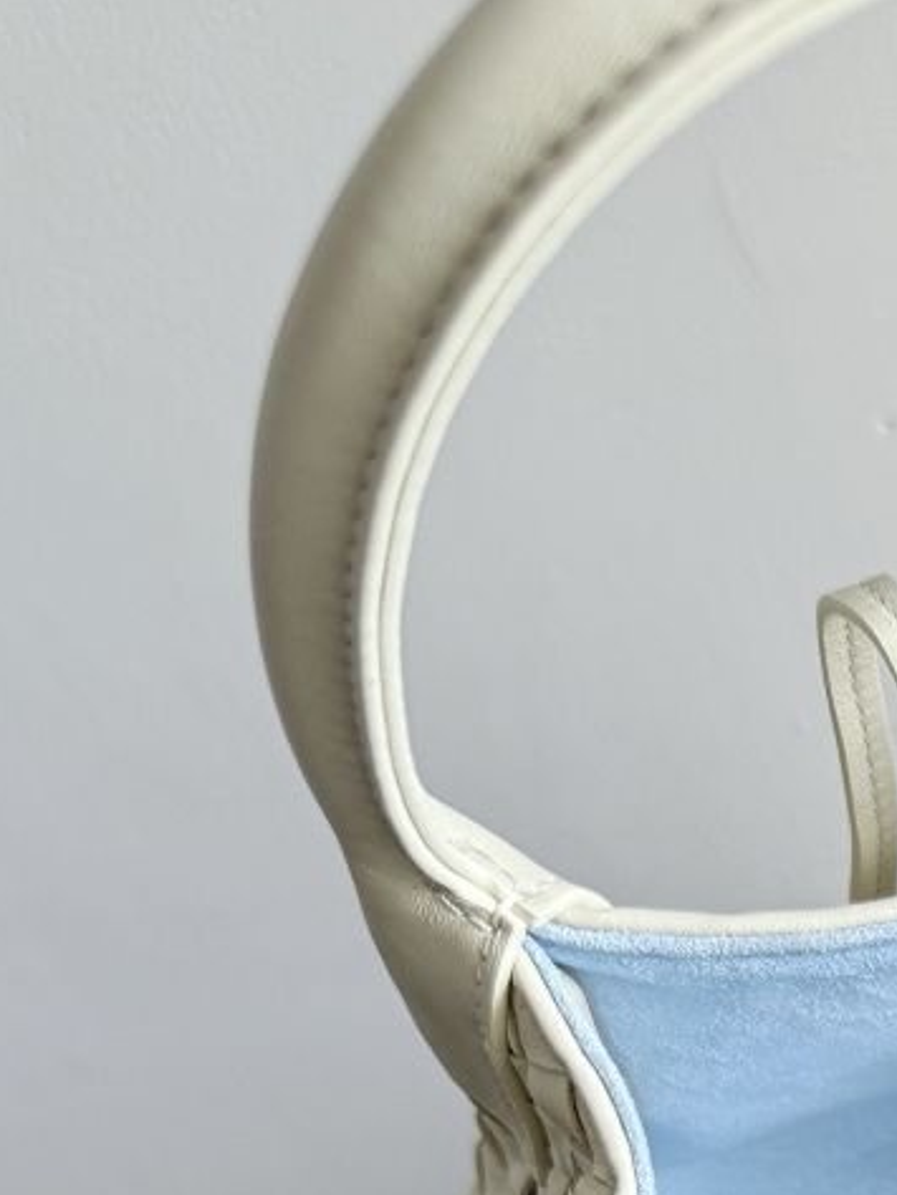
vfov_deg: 23.0
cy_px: 1652
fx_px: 2521
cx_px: 1271
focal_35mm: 73
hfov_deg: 18.3
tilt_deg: -47.1
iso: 125
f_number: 1.78
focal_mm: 6.76
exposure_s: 1/121
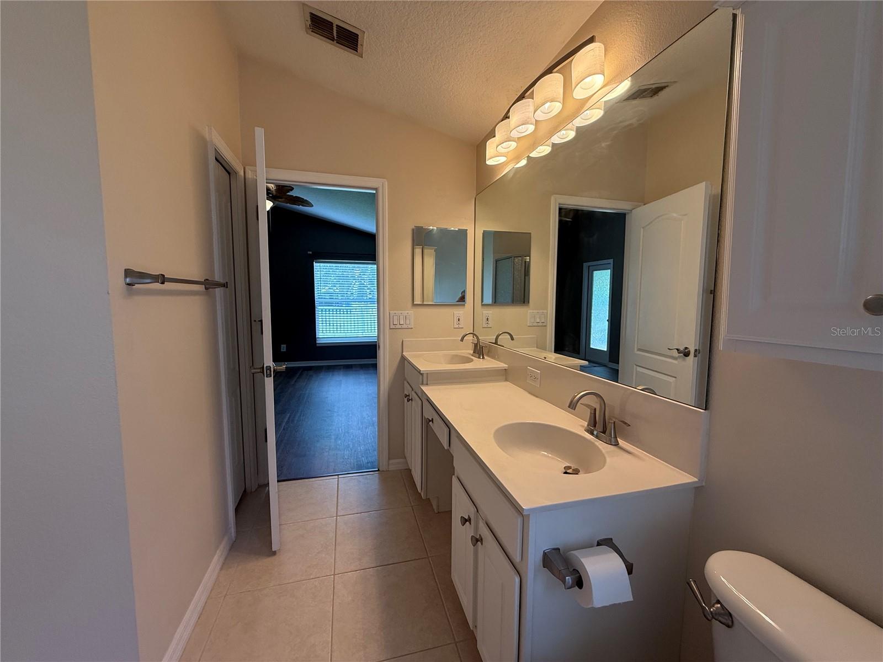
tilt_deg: -4.7
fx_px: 357
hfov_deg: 102.1
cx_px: 442
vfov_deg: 85.7
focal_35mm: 14
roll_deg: -0.3
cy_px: 331
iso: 125
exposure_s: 1/120
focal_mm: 2.22
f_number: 2.2
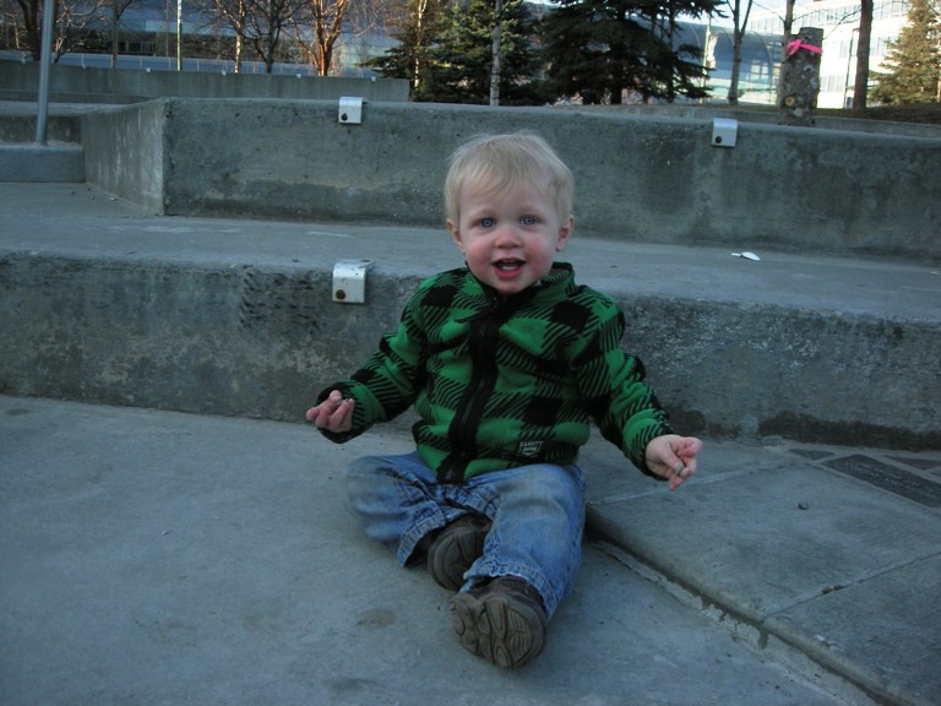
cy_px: 353
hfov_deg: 52.6
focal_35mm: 35
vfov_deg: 40.7
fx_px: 951
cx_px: 470
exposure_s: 1/316
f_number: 2.8
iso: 50
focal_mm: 5.7
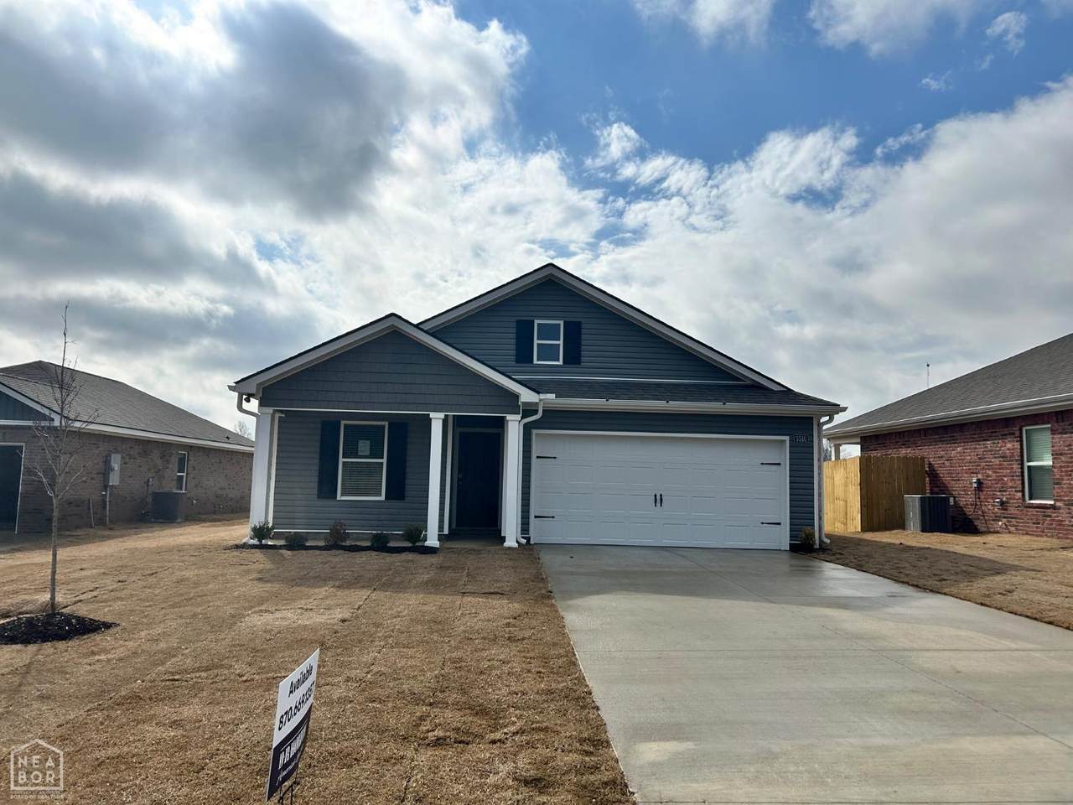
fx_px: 806
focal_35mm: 26
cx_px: 536
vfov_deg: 53.1
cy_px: 402
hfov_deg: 67.3
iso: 40
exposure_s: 1/16393
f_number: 1.5
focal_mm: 5.7
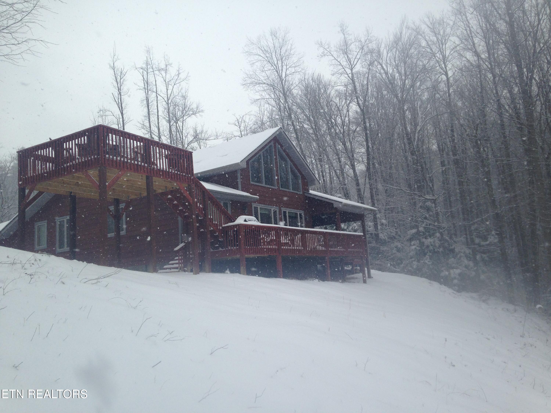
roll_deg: +5.4
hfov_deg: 55.4
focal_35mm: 33
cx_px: 276
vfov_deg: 42.9
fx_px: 525
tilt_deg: +9.9
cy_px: 206
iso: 50
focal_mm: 4.12
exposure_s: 1/919
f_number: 2.4
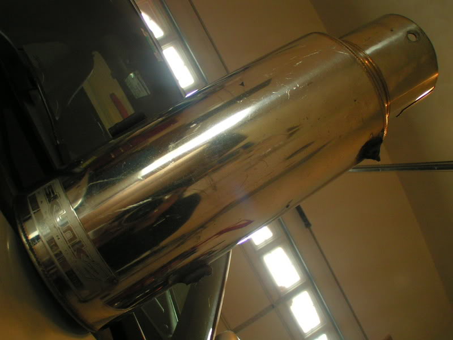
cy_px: 170
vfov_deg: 37.7
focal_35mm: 38
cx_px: 226
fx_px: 497
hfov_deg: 49.0
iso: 160
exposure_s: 1/30
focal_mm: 5.8
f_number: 2.8
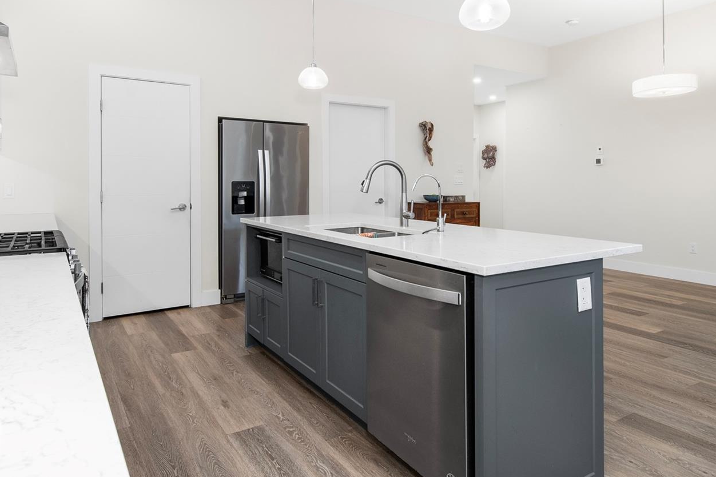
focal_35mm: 23
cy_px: 182
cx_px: 362
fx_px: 457
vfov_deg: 54.6
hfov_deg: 76.1
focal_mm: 12
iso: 320
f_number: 8
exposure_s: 1/8
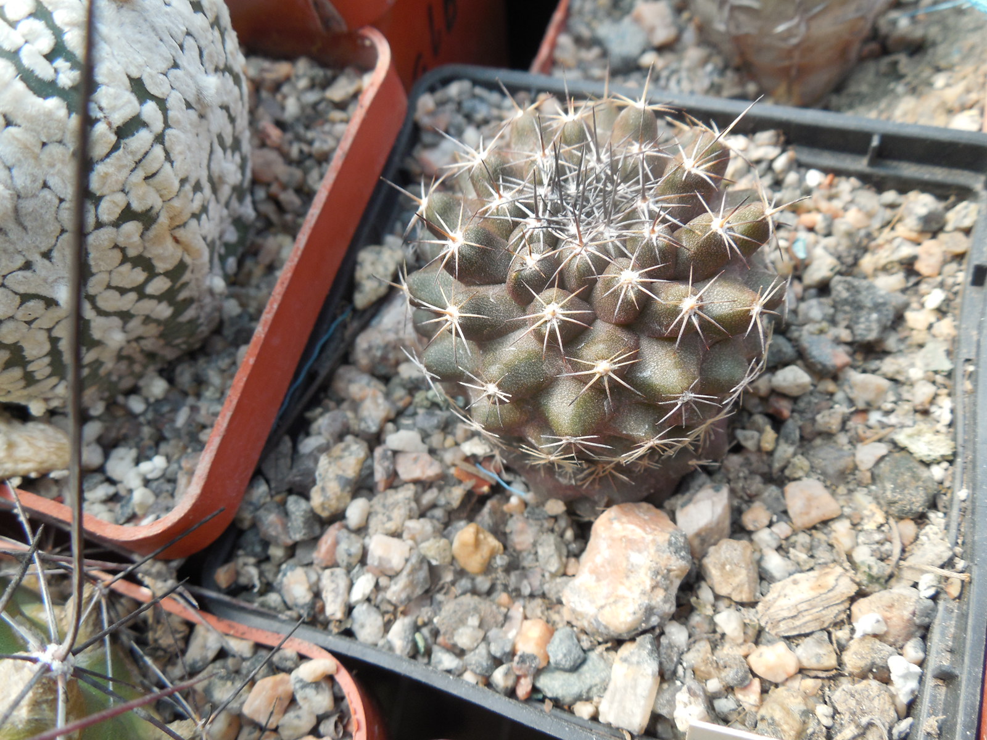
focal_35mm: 31
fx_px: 884
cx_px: 494
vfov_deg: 45.4
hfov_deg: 58.4
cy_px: 370
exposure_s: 1/125
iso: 125
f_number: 3.6
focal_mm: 5.6
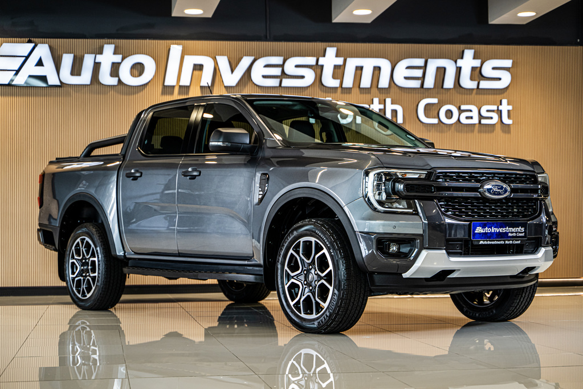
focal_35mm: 75
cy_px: 194
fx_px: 1214
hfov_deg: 27.0
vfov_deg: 18.2
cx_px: 292
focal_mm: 75
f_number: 3.5
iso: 640
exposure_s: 1/125
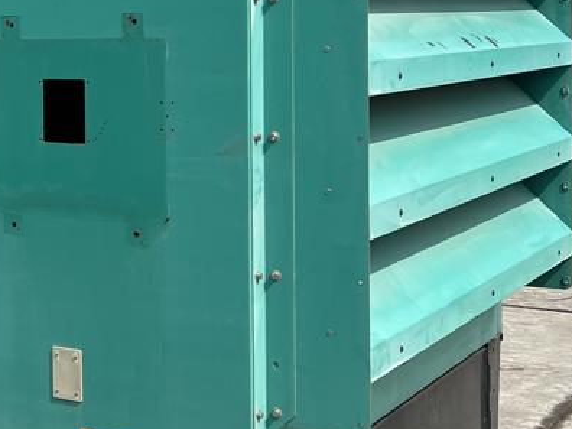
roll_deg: -1.8
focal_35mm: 84
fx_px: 1388
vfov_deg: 17.3
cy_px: 53
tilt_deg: -2.2
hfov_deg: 21.1
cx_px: -181
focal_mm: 5.7
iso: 50
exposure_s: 1/4444
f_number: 1.5
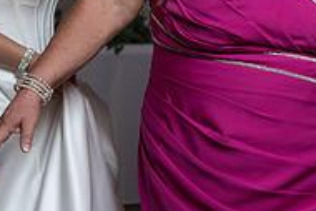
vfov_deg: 8.2
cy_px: -37
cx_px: 347
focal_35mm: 166
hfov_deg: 12.2
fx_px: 1458
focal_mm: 46
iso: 2000
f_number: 4
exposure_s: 1/200
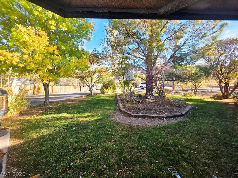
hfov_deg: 106.2
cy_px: 89
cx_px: 119
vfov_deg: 89.9
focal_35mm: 13
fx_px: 89
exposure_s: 1/417
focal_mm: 2.2
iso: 40
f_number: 1.9
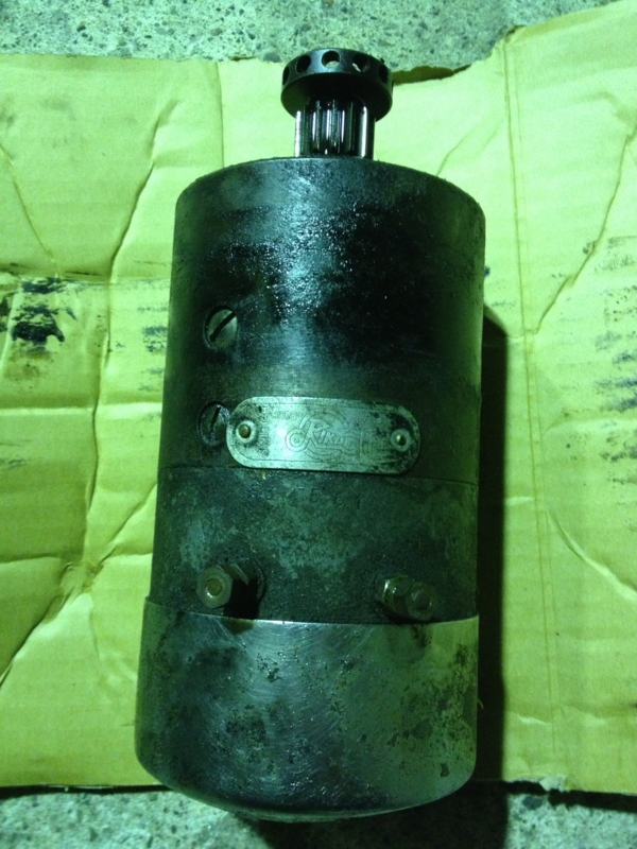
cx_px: 318
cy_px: 424
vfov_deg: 52.6
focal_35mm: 35
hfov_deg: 40.7
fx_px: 859
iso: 400
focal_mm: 4.28
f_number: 2.4
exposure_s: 1/17
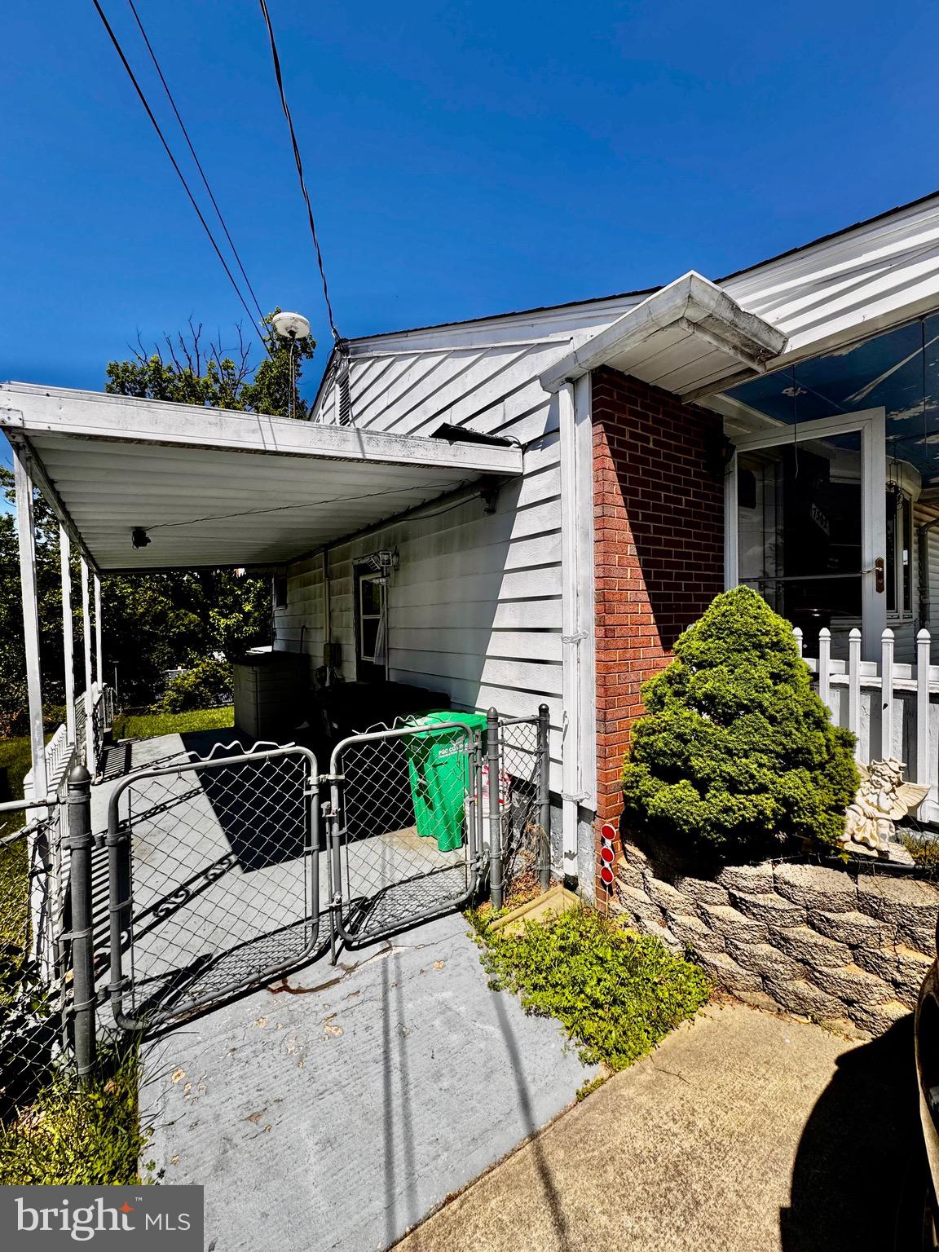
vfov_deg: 102.1
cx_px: 470
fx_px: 506
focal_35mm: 14
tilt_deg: -0.3
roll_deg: +0.6
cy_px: 626
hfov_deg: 85.7
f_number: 2.2
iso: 50
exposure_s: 1/2415
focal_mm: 2.22
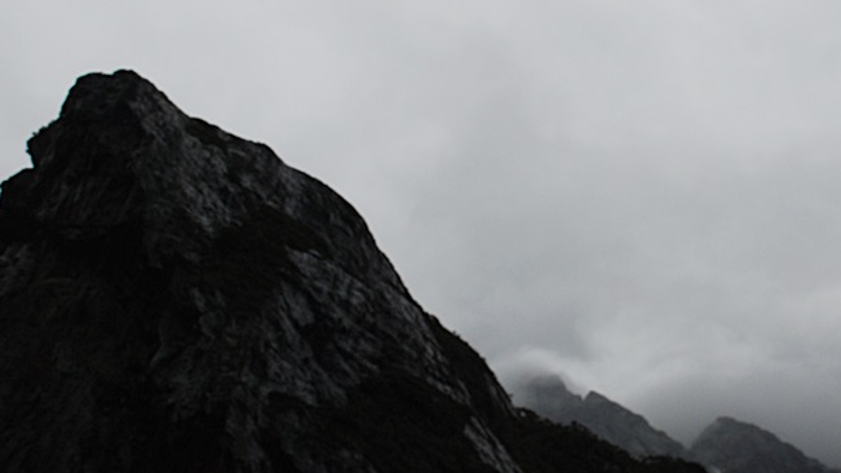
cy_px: 232
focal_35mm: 55
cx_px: 512
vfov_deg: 21.8
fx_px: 1227
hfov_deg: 37.7
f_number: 6.3
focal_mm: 26
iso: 400
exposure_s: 1/1000
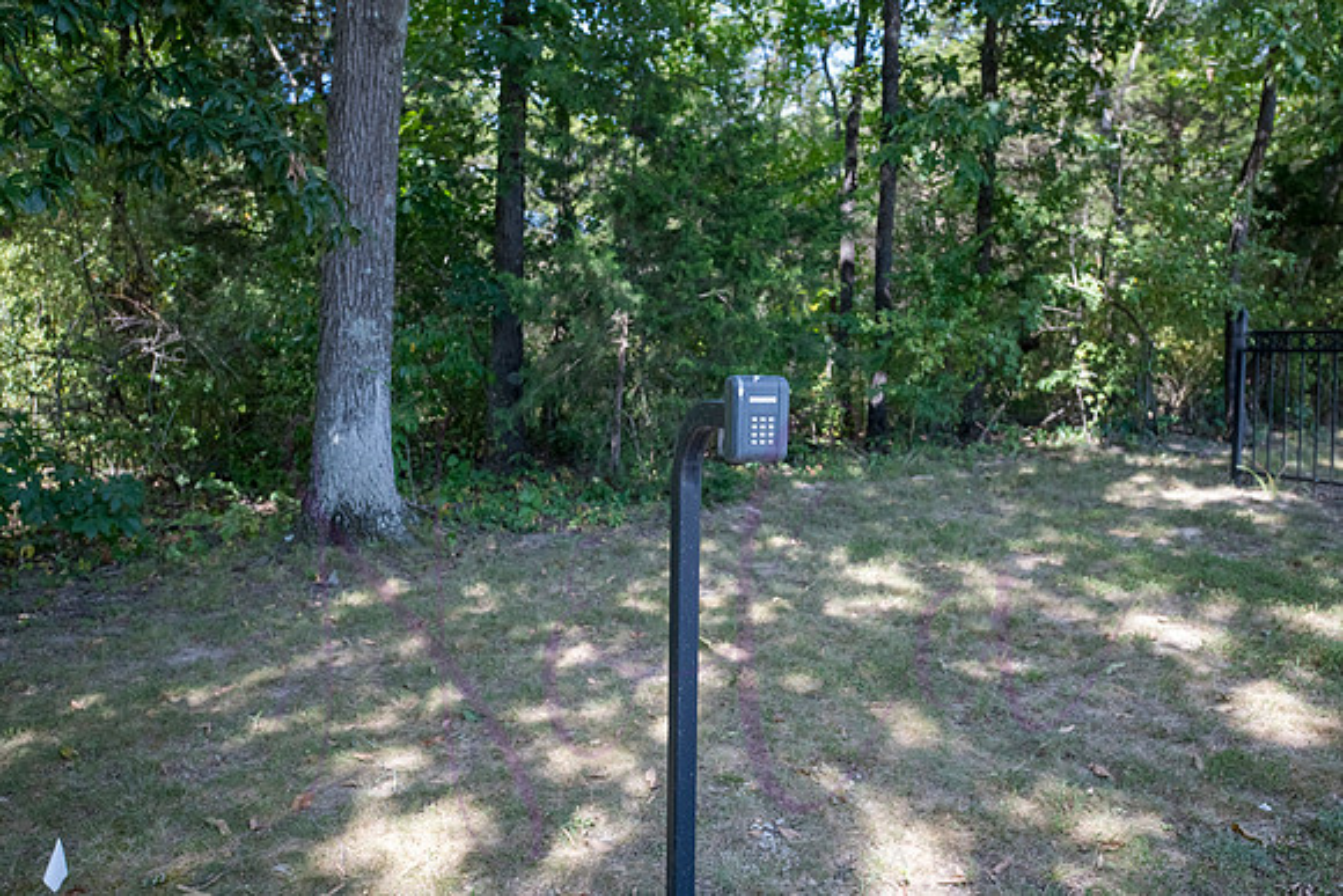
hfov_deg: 70.4
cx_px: 688
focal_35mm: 26
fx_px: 952
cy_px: 455
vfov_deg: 50.4
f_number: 3.2
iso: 320
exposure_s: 1/400
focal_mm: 24
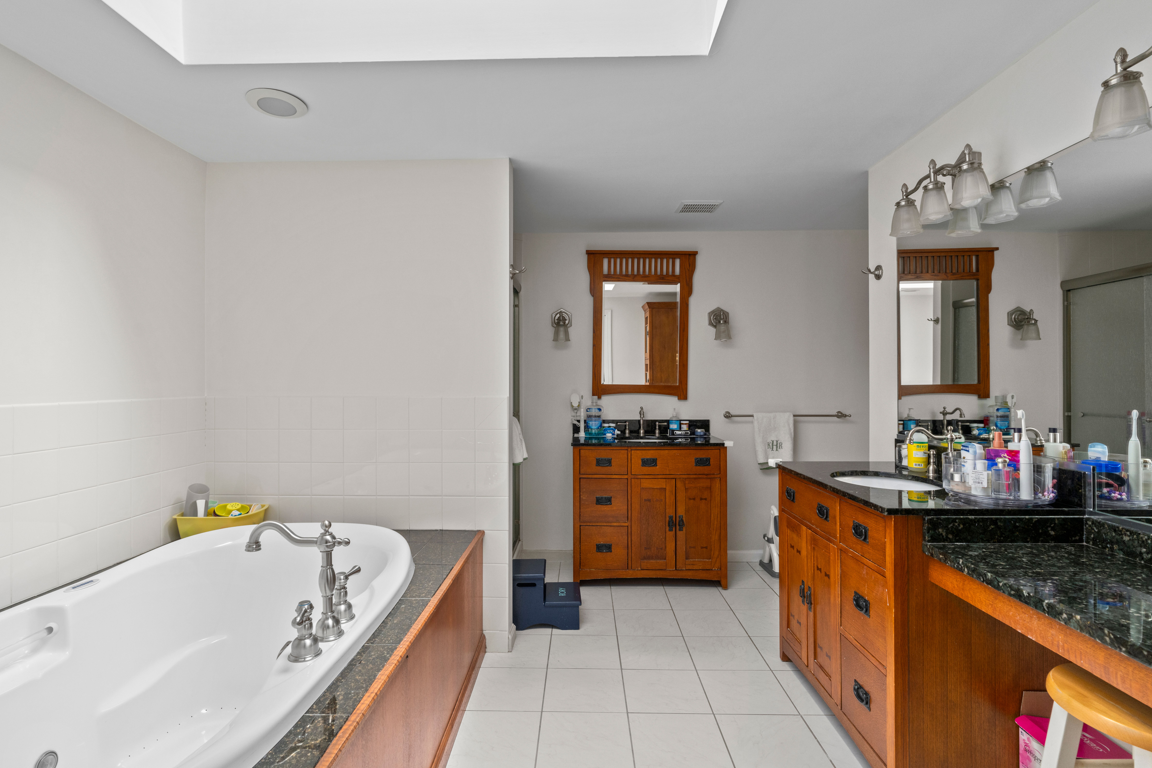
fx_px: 544
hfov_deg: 93.3
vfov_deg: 70.4
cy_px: 377
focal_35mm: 17
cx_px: 569
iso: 800
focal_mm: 16
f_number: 8
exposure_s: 1/10
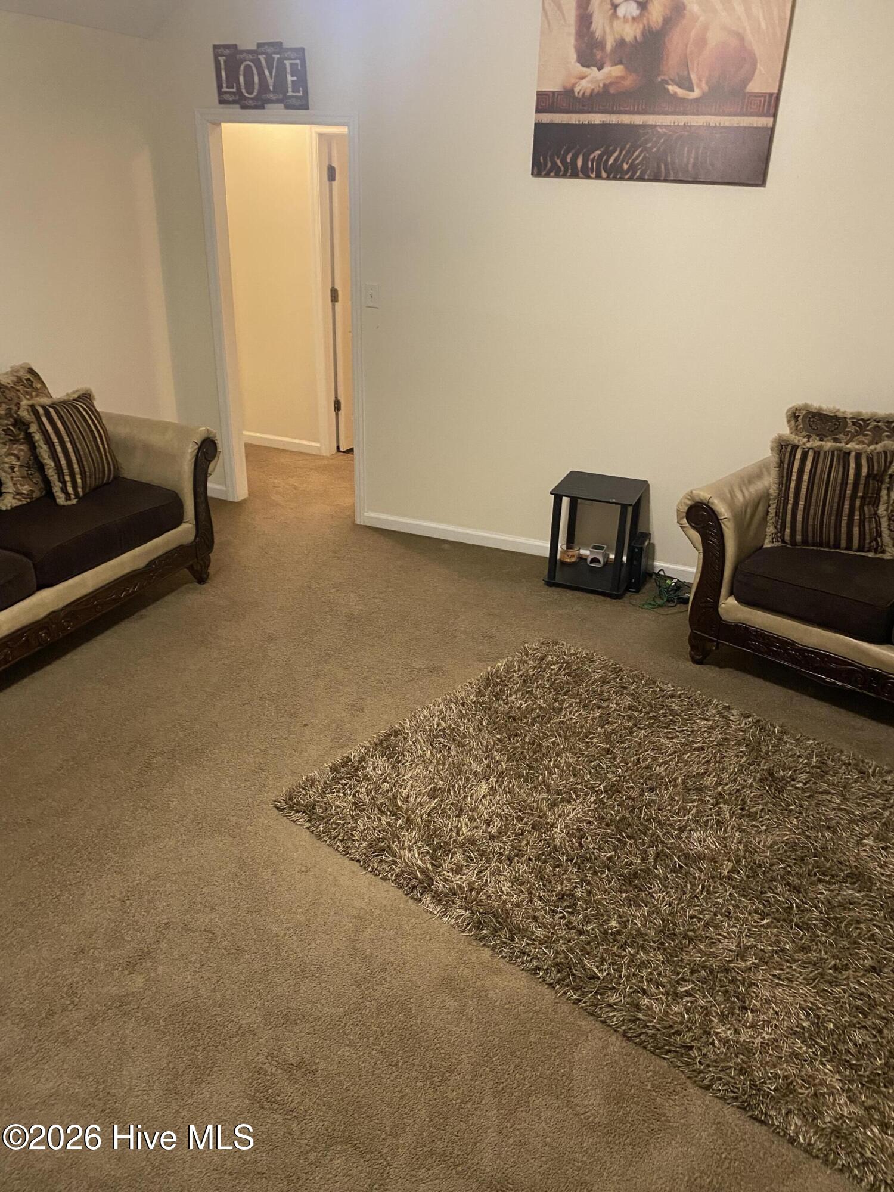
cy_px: 596
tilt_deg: -24.4
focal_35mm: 26
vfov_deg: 67.3
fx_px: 895
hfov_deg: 53.1
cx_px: 447
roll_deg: -0.5
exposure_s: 1/40
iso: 500
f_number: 1.8
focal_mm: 4.25
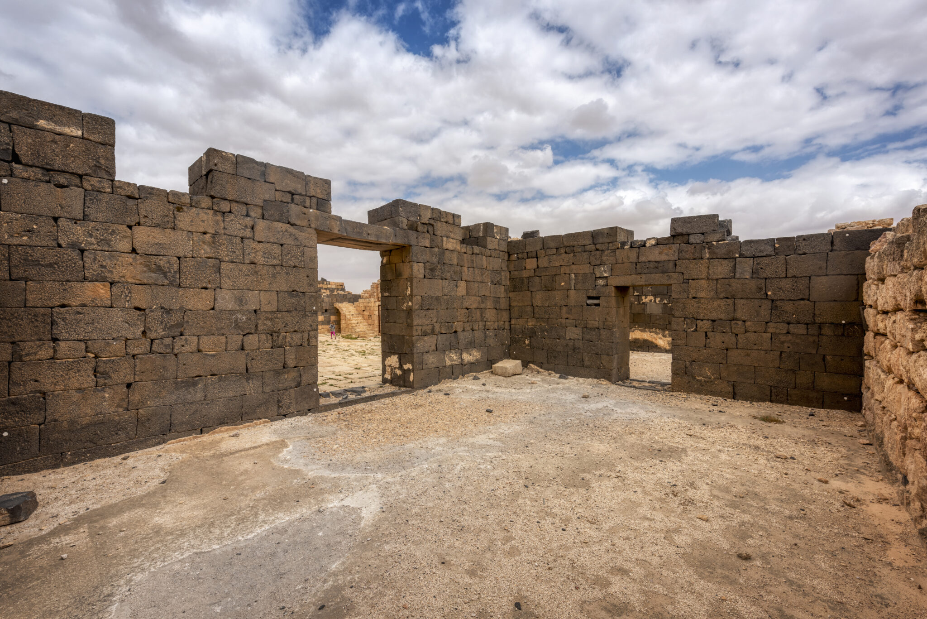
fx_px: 386
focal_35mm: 15
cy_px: 310
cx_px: 464
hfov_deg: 100.4
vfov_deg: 77.4
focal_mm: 15
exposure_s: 1/125
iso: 64
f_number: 11
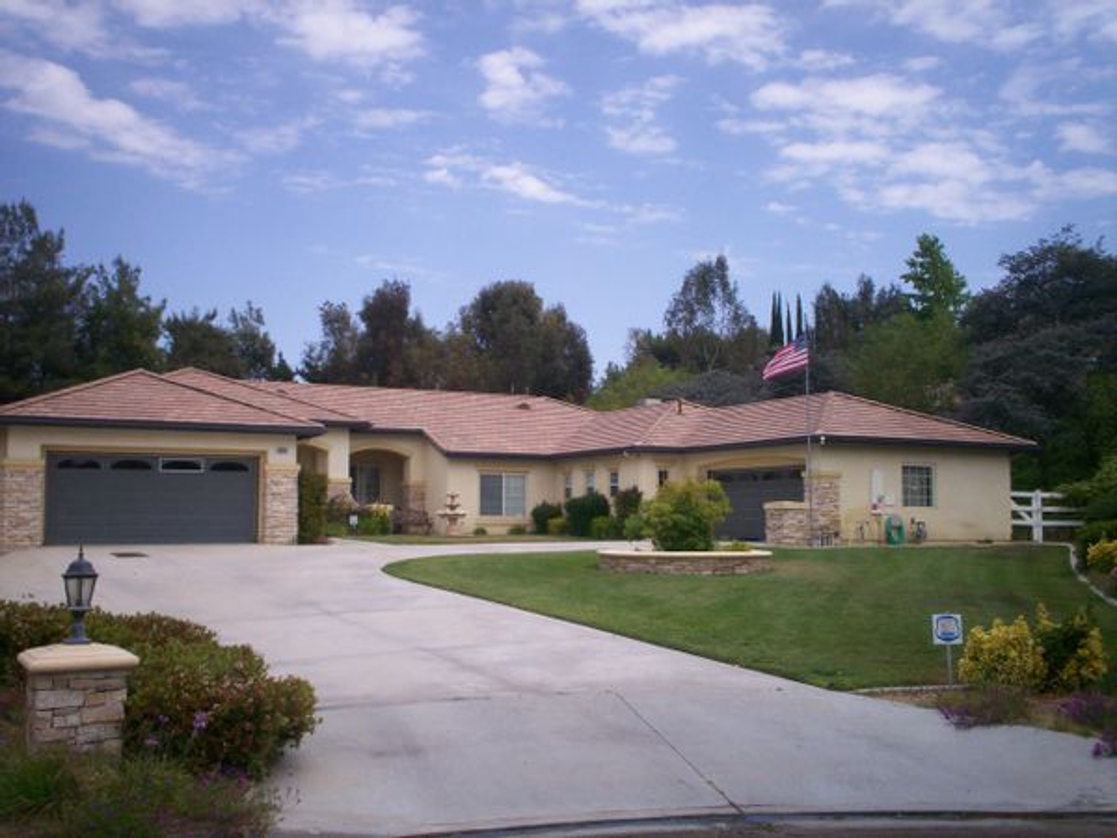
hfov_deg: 51.4
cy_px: 419
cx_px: 558
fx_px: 1162
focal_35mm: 36
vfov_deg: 39.7
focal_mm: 6
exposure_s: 1/744
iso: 100
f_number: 4.5
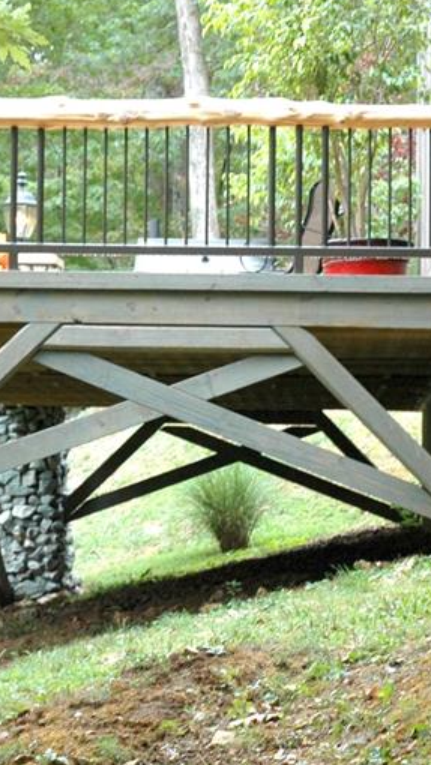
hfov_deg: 8.4
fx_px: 2945
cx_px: 306
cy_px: 274
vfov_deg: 14.8
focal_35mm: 145
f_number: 4.5
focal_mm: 46
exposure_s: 1/80
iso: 500
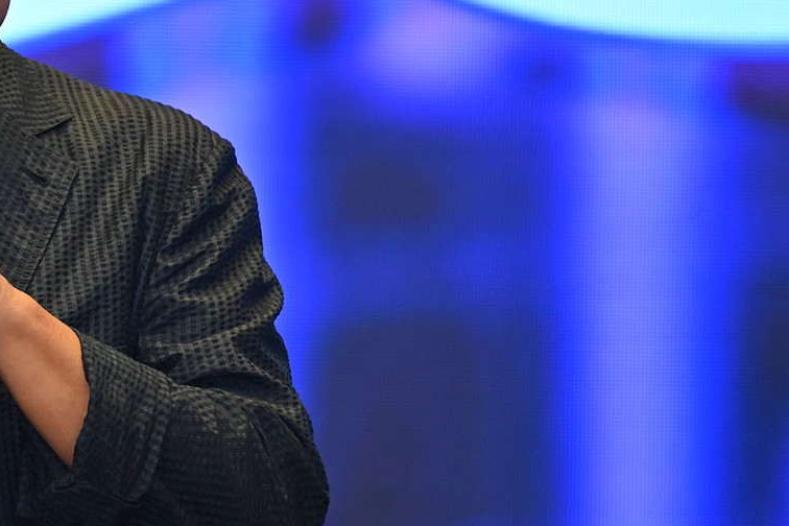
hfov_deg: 1.9
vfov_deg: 1.3
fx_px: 23756
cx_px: -71
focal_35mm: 1084
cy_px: 19
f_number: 5.6
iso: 1600
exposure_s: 1/125
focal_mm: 400
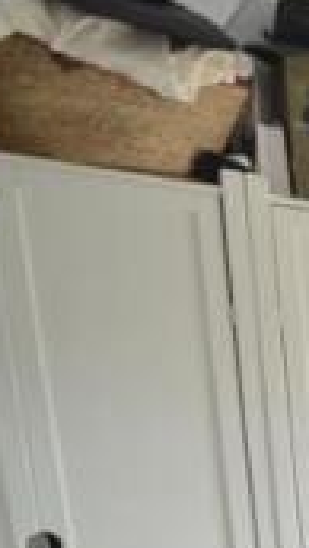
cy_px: 628
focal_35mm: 60
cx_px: 1003
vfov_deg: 30.5
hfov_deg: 10.5
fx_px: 872
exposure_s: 1/15
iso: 180
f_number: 3.5
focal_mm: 10
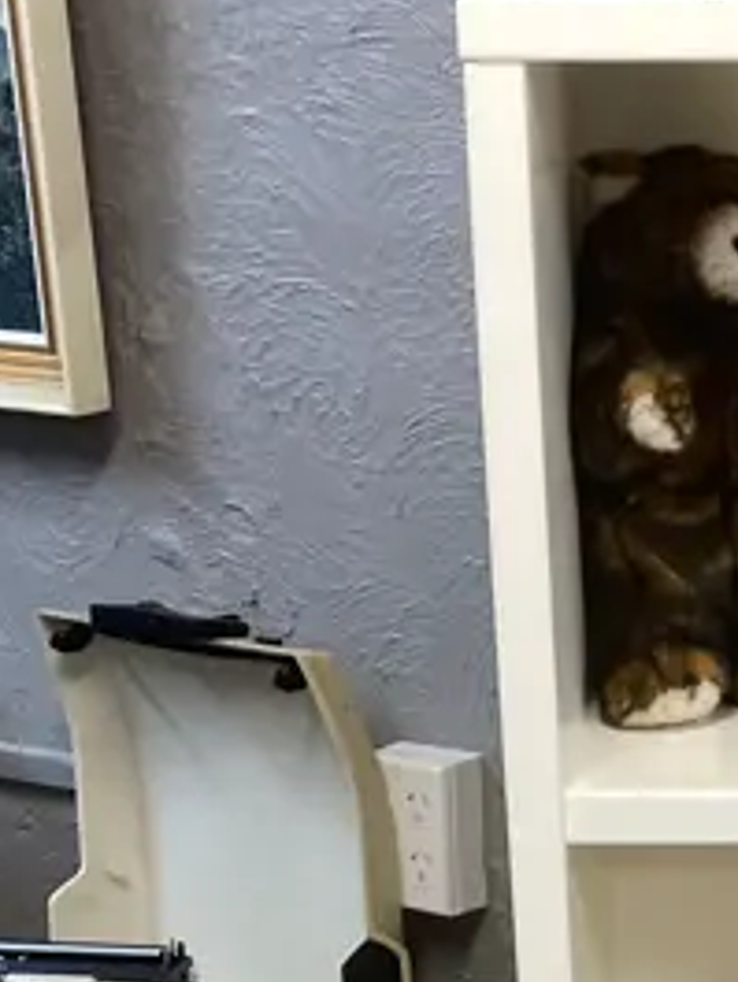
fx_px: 3068
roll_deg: -0.7
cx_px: 890
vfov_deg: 17.1
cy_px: 1278
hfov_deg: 13.3
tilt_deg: -22.2
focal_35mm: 108
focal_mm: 3.99
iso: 80
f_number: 1.8
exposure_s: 1/50
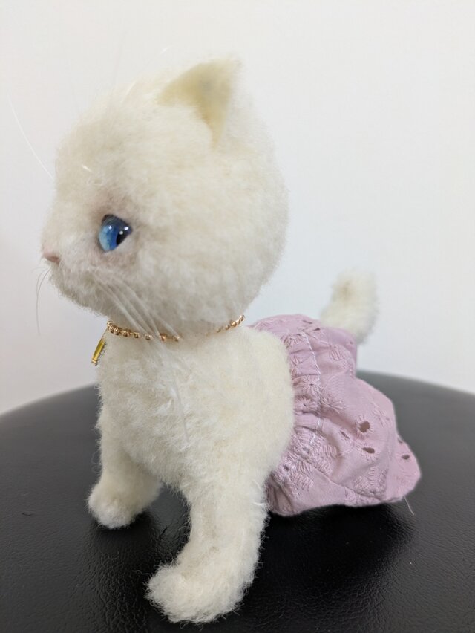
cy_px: 316
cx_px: 238
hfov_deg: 54.9
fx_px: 457
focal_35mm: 25
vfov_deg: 69.4
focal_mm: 5.43
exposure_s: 1/33.3
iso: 161
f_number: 1.89
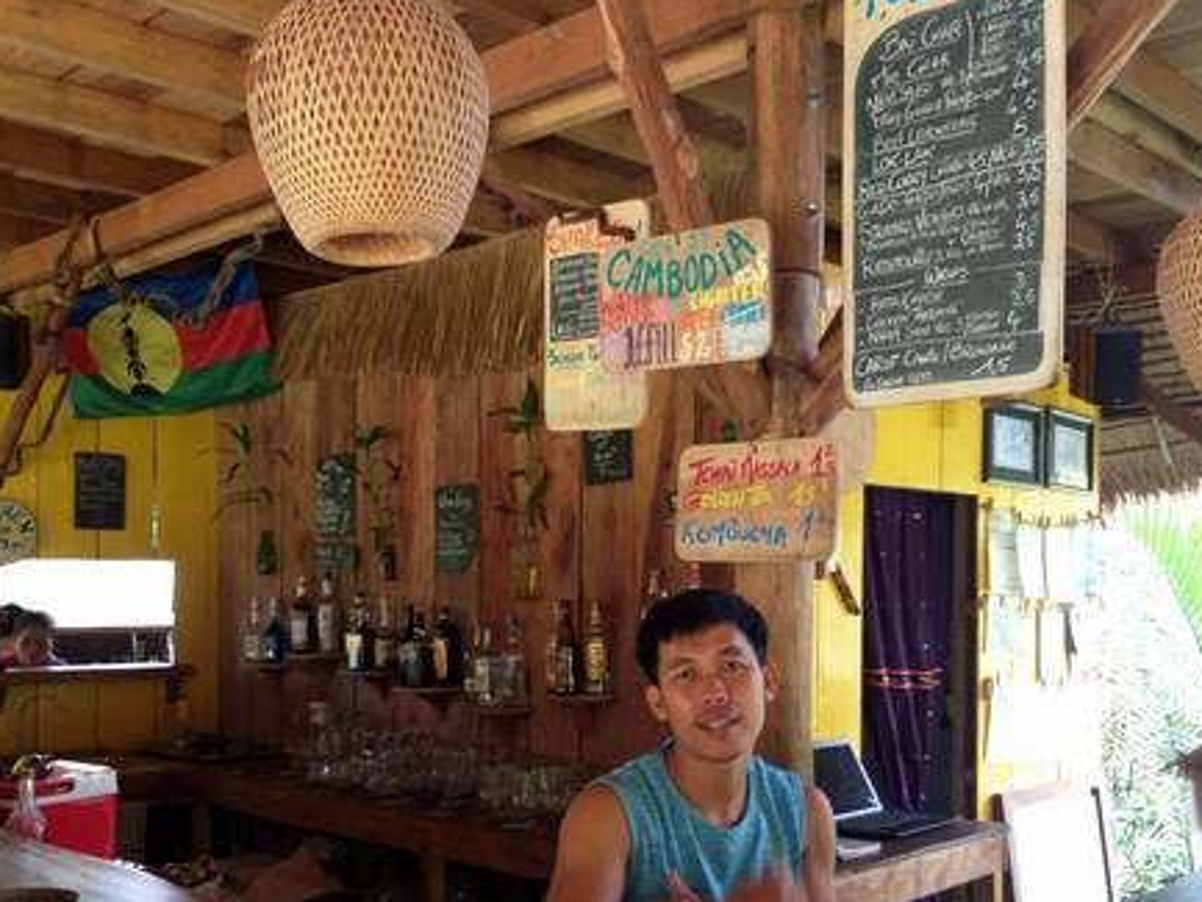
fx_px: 1250
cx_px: 602
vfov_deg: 39.2
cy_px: 599
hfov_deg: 51.3
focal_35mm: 36
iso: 100
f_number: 1.7
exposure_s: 1/33
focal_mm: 3.93
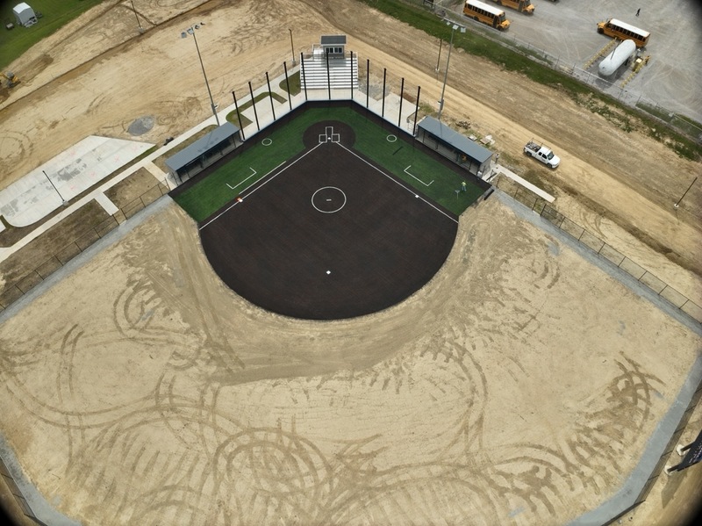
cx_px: 351
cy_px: 263
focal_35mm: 24
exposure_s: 1/1250
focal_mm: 12.29
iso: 100
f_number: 2.8
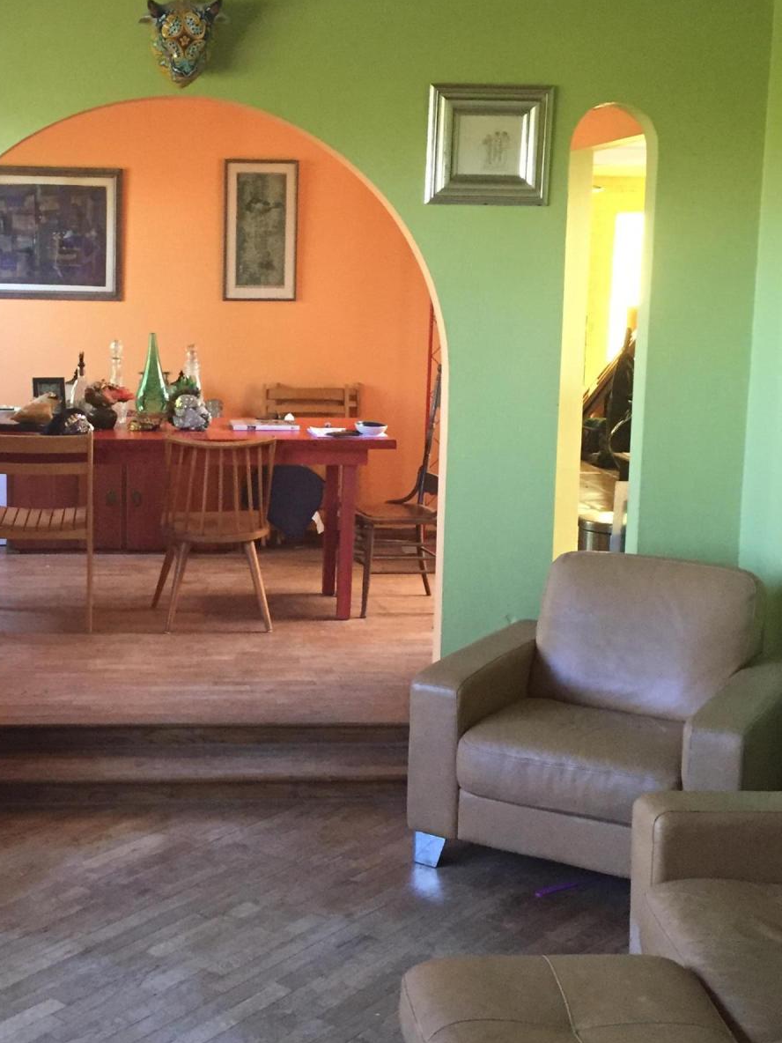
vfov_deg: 38.9
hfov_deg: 29.3
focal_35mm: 49
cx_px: 217
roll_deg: +0.1
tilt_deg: -10.3
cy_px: 467
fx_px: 1476
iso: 250
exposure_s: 1/30
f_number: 2.2
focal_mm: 4.15
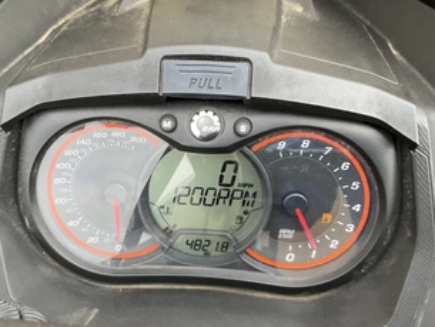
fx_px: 478
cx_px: 203
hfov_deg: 48.9
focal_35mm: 38
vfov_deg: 37.6
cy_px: 190
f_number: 1.8
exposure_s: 1/132
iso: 16
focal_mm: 3
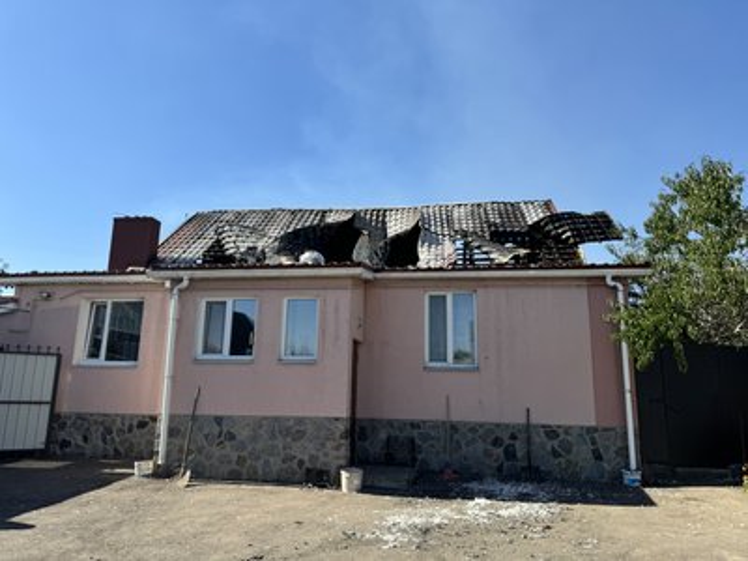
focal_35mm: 24
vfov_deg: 56.8
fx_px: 519
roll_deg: -1.1
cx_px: 374
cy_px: 280
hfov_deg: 71.6
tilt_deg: +11.4
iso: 80
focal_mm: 6.76
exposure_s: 1/3597
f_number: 1.78
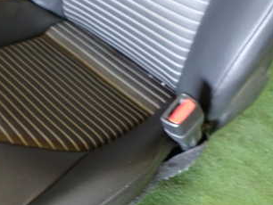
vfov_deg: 29.3
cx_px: 42
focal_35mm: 49
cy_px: 153
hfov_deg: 37.0
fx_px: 387
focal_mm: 4.5
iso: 400
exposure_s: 1/30
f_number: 2
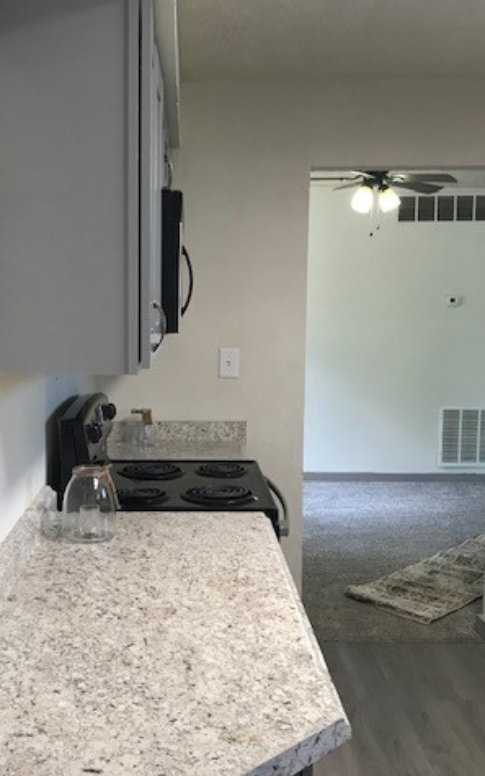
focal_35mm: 40
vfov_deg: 49.3
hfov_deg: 31.8
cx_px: 171
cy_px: 390
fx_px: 846
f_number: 1.8
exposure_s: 1/30
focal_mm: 3.99
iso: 25
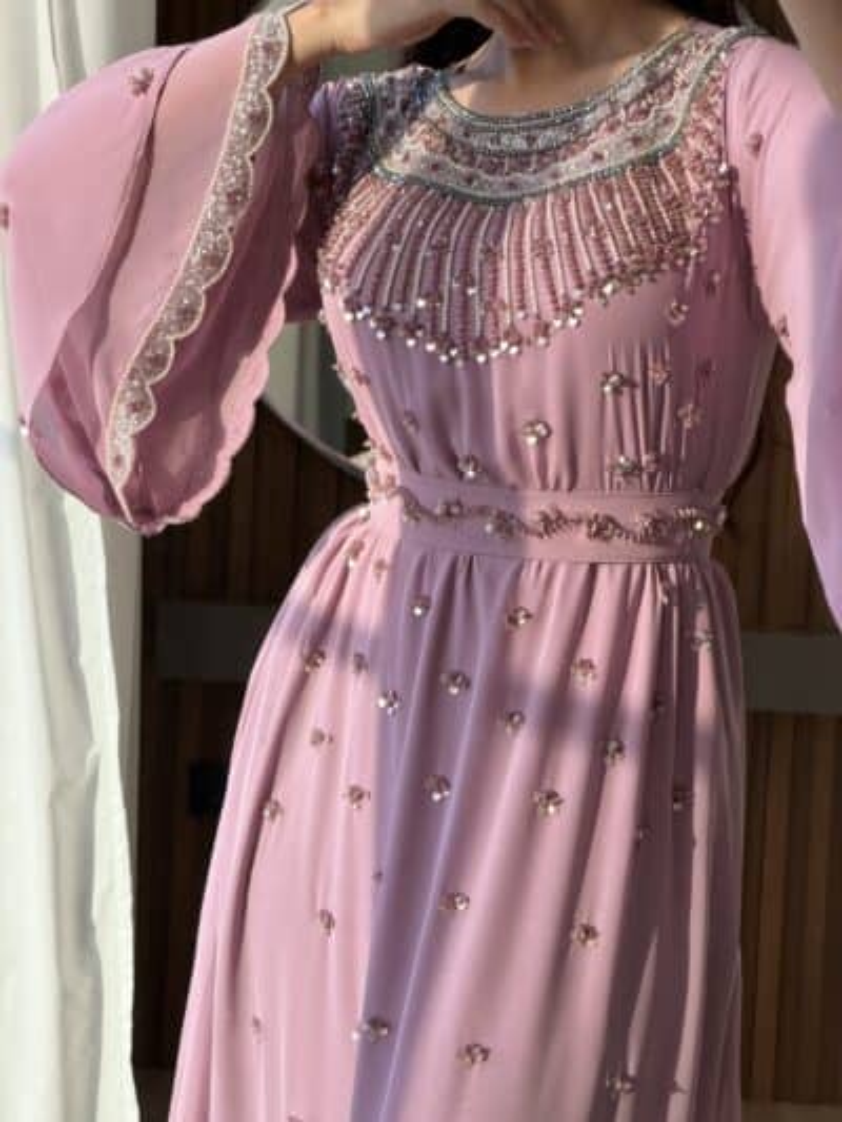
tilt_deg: -28.4
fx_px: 3242
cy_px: 561
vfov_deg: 19.6
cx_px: 421
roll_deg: -1.1
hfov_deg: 14.8
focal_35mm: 100
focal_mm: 16.89
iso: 80
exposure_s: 1/121
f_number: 2.8
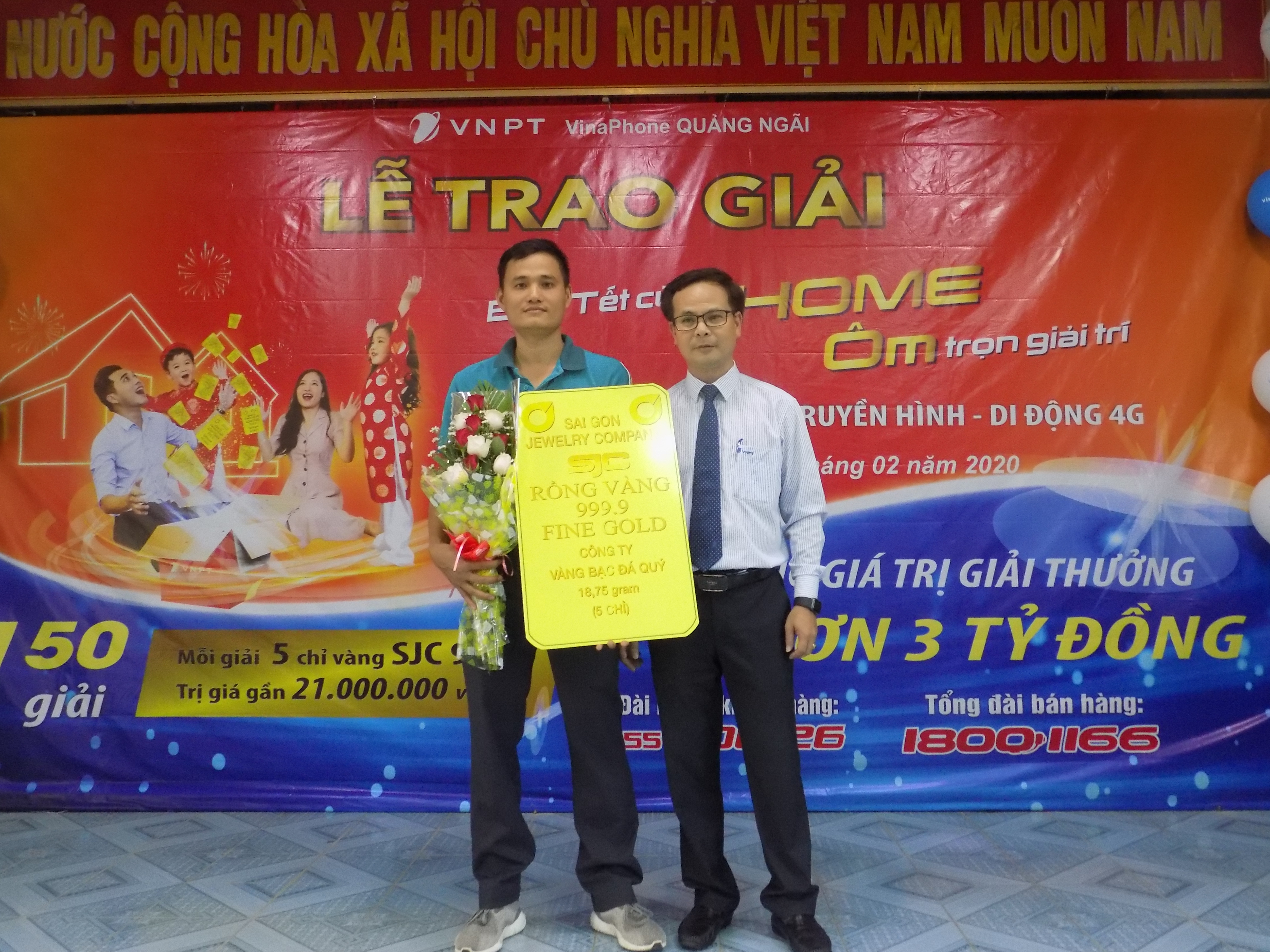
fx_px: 1101
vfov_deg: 46.8
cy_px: 476
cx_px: 635
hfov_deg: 60.0
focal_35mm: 30
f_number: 3.3
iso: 400
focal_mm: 5.3
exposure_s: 1/20
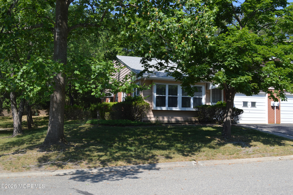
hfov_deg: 53.2
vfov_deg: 36.8
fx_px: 293
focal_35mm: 36
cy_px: 98
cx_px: 146
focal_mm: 24
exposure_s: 1/200
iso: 100
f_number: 7.1
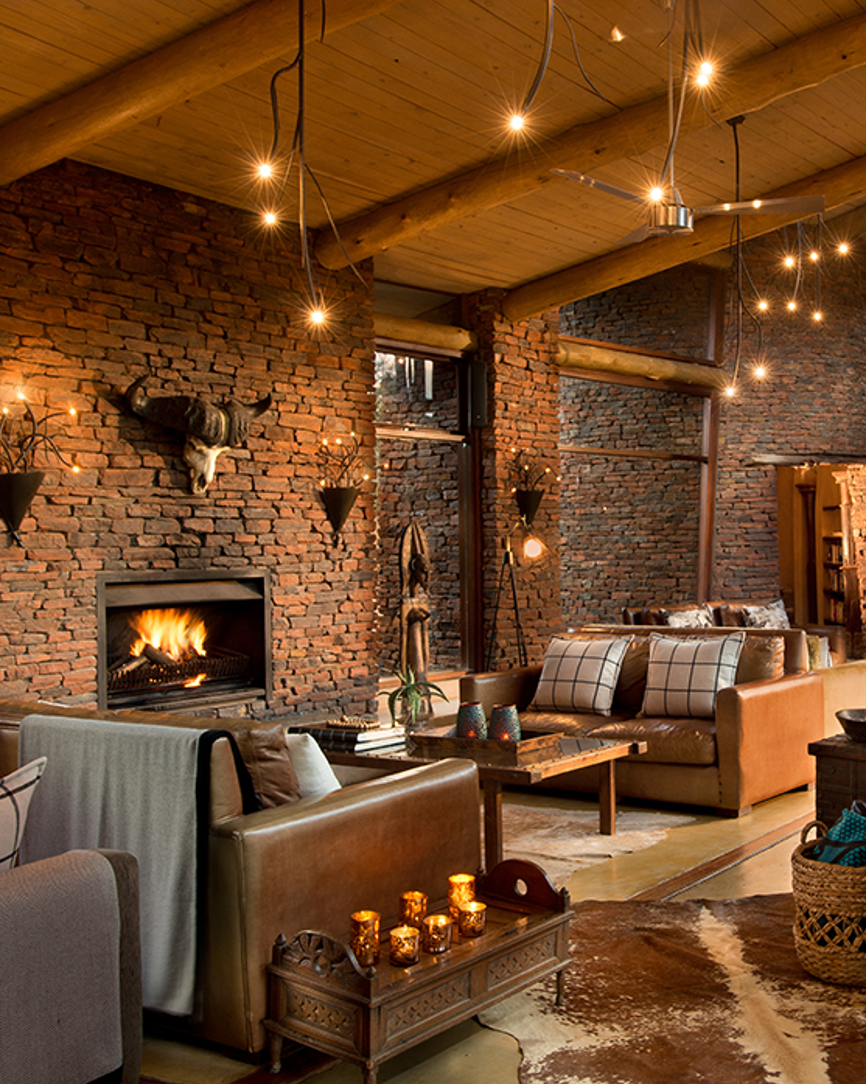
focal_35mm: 48
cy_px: 540
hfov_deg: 30.8
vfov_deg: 38.8
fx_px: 1539
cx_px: 676
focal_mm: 30
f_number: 9.5
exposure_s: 1/1.43
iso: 200
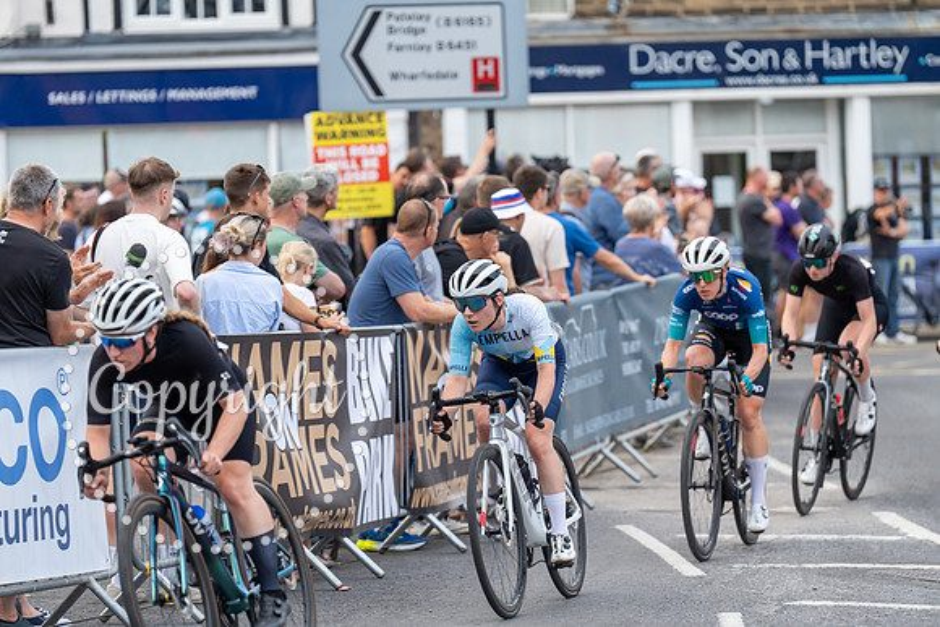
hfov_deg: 12.5
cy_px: 314
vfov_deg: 8.4
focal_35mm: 164
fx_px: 4283
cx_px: 470
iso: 500
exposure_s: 1/1000
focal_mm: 164
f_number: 3.2
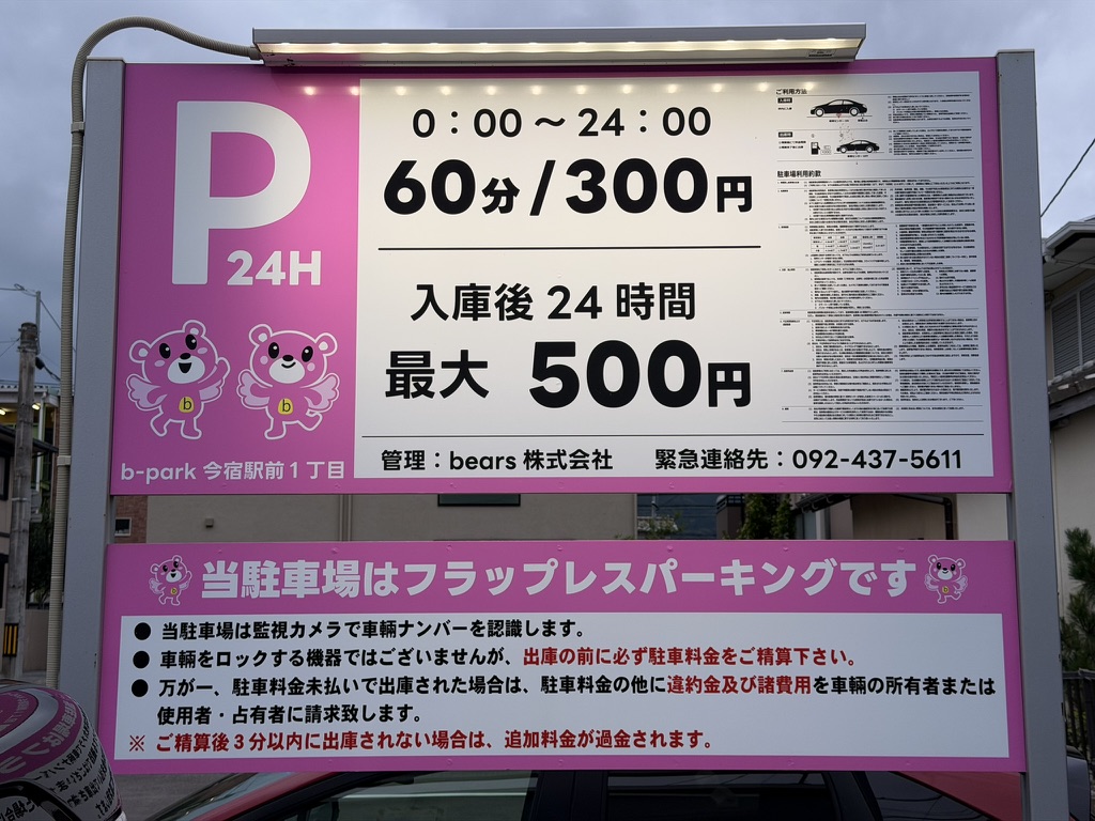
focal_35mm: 48
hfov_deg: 39.7
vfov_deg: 30.3
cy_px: 410
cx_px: 548
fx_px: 1518
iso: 50
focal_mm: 6.76
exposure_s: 1/142
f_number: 1.78
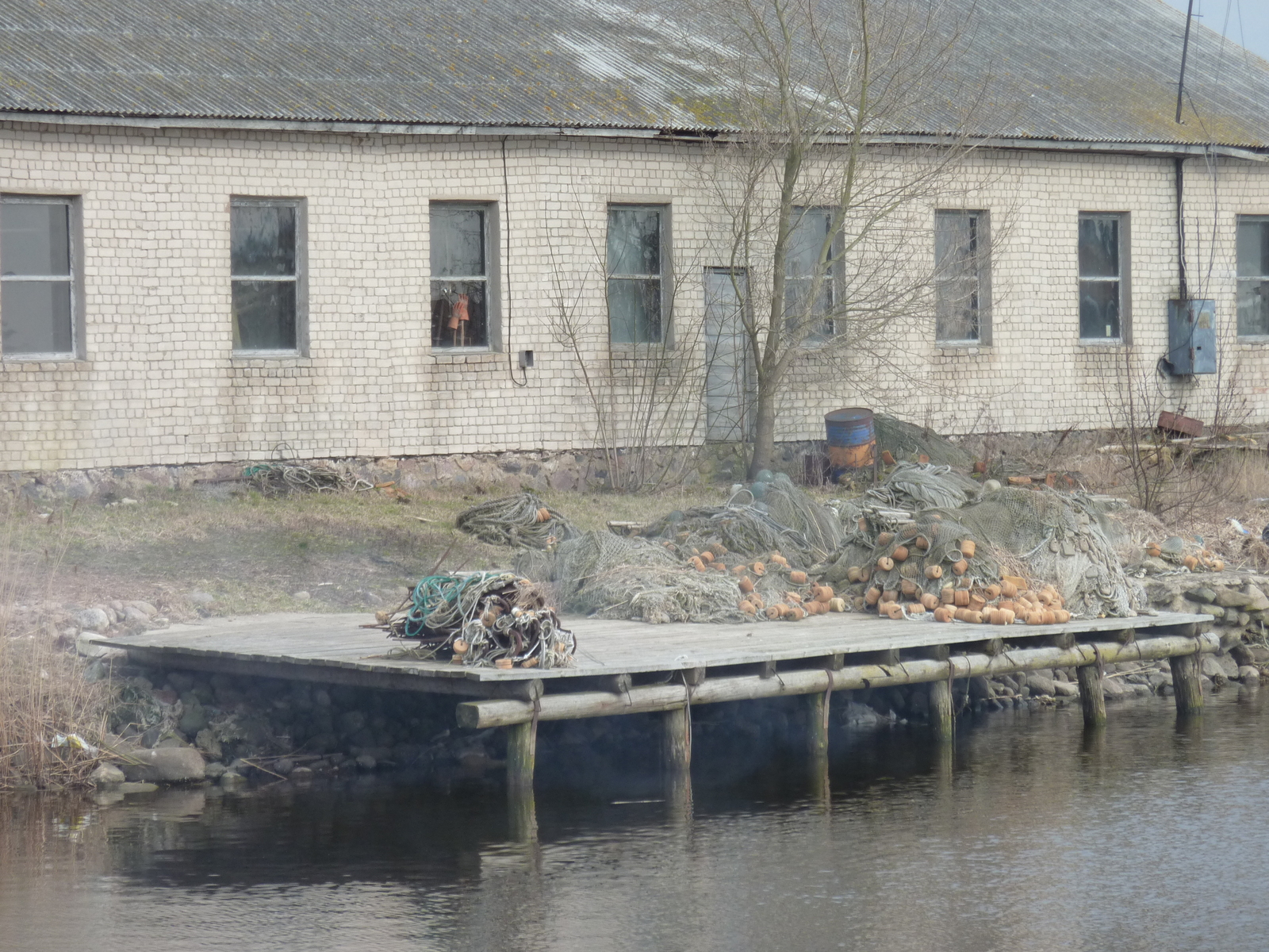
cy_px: 476
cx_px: 634
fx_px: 6195
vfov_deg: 8.8
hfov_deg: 11.7
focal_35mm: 169
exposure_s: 1/125
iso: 125
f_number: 4.5
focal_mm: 27.8
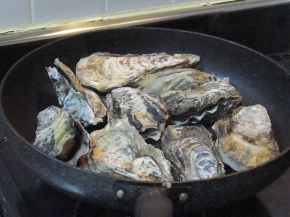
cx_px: 145
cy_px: 108
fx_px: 712
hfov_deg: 23.0
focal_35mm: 85
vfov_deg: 17.4
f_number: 4
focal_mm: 15.1
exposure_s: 1/320
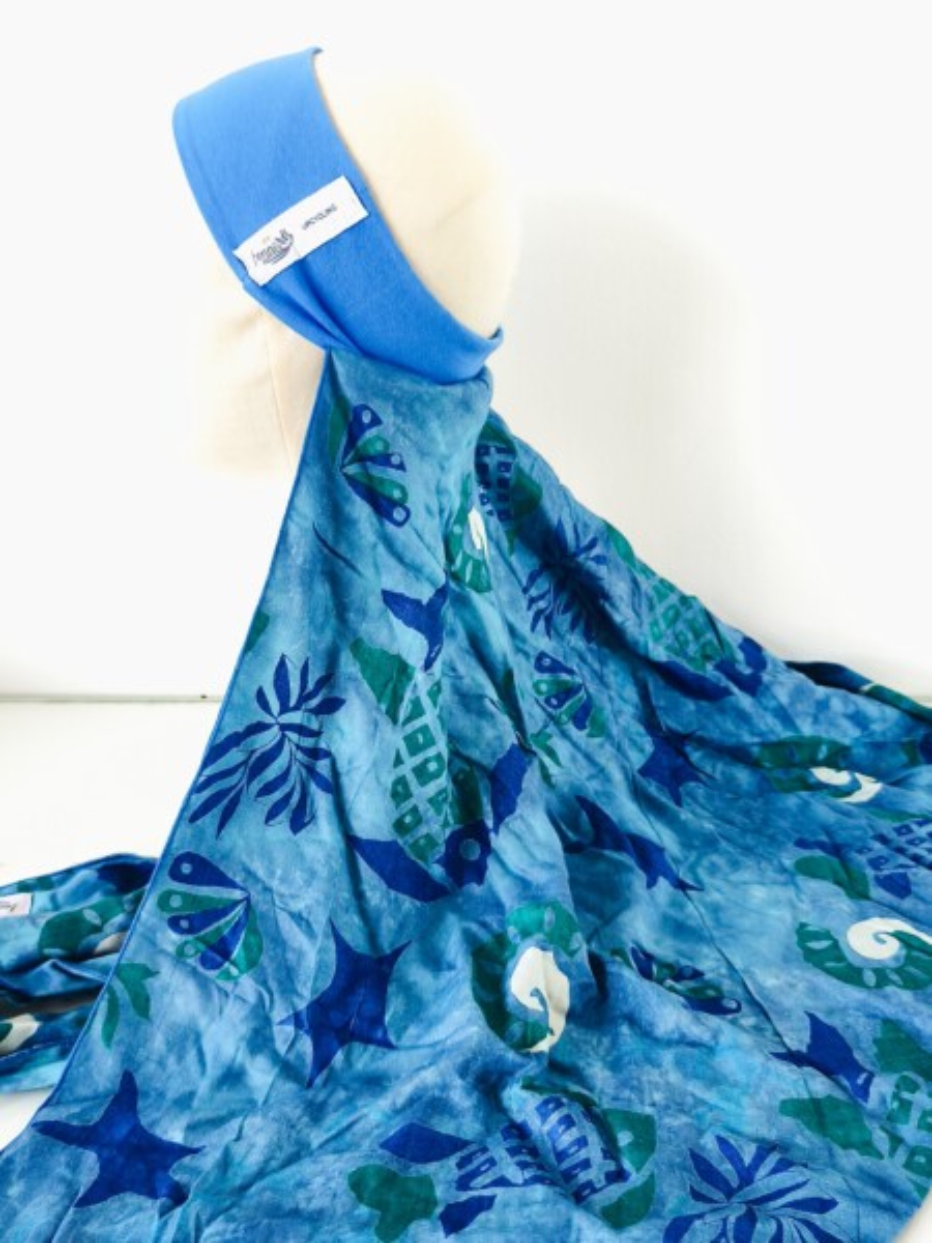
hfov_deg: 44.2
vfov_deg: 56.8
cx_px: 466
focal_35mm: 32
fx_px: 1149
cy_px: 622
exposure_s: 1/20
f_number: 1.65
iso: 50
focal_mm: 6.14
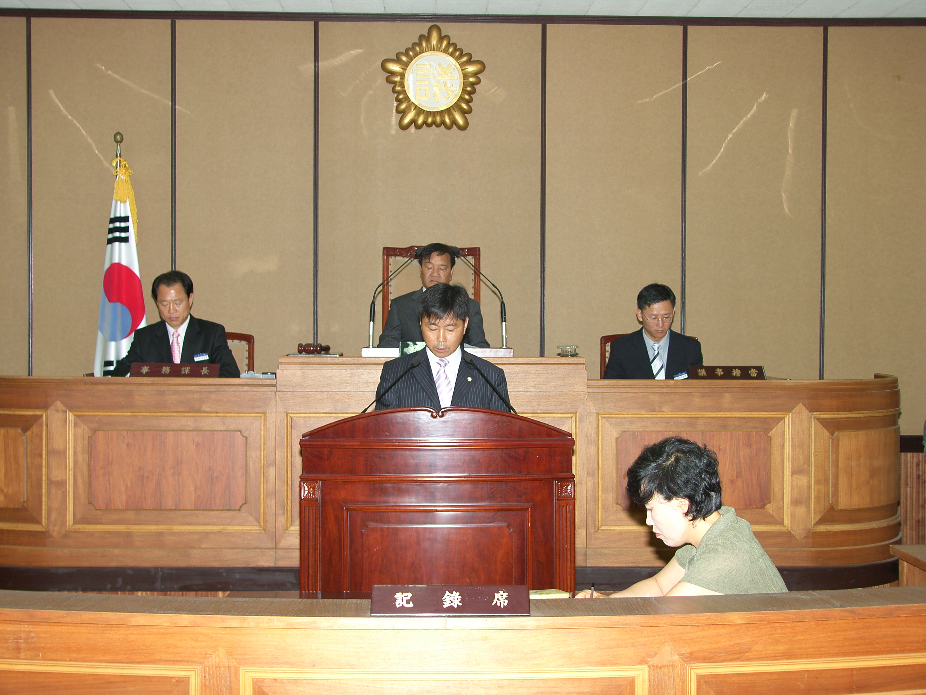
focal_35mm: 55
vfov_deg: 26.6
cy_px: 348
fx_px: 1471
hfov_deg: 34.9
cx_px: 463
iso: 50
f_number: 2.8
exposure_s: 1/50
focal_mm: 14.2
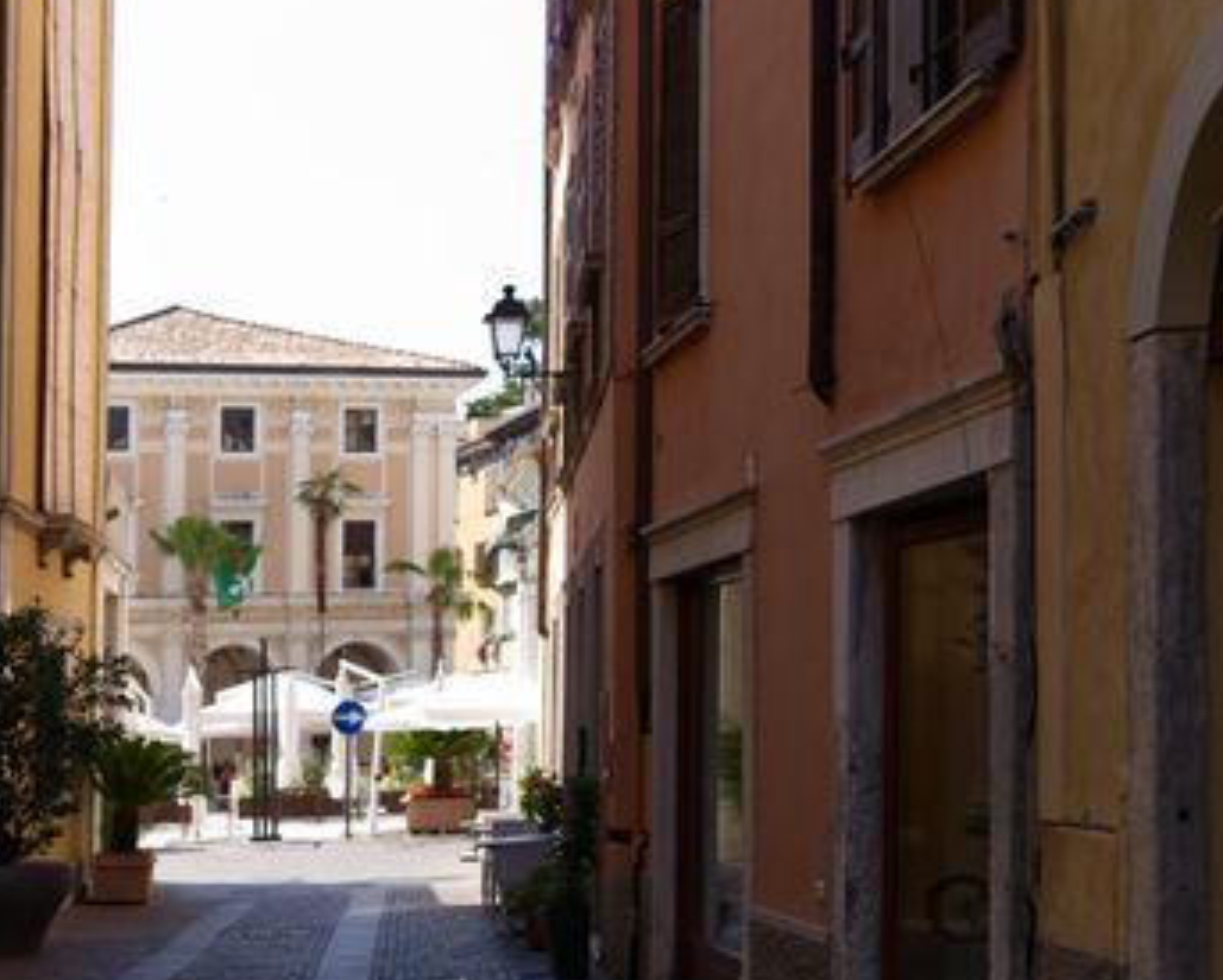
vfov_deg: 27.2
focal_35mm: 56
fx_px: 2029
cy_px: 531
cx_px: 339
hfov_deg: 33.0
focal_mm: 40
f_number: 4.5
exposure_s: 1/200
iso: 100
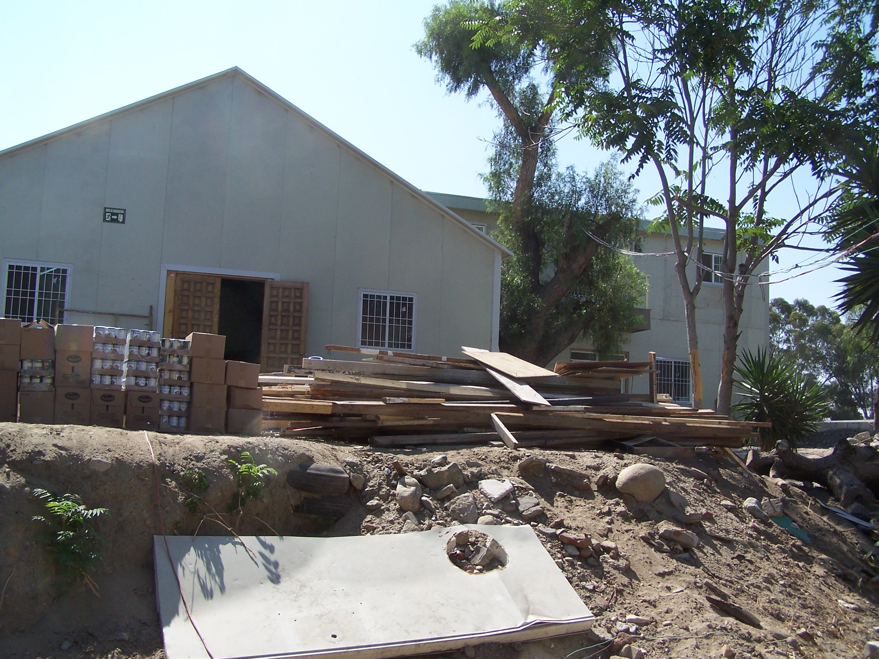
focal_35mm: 38
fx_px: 965
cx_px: 440
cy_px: 330
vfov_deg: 37.7
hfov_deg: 49.0
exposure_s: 1/750
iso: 80
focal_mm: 6.3
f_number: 4
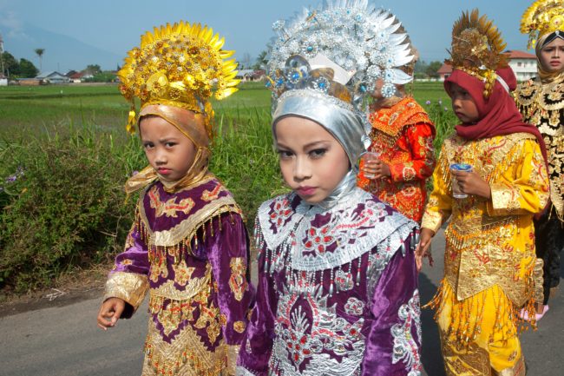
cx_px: 282
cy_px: 188
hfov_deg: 53.1
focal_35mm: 36
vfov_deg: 36.9
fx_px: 564
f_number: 8
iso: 125
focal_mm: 24
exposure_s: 1/250
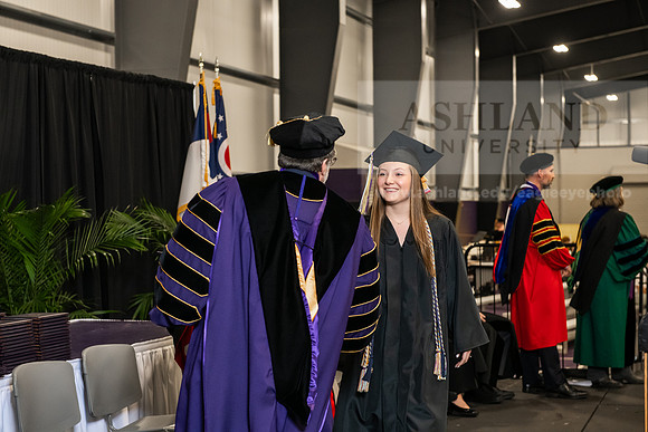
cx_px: 324
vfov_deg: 19.5
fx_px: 1260
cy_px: 216
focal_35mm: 70
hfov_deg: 28.8
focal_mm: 70
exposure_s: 1/200
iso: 2500
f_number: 5
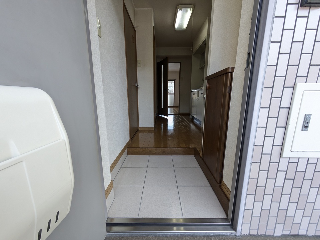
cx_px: 160
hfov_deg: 102.1
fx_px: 129
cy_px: 120
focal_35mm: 14
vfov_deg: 85.7
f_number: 2.2
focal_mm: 1.83
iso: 62
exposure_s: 1/100
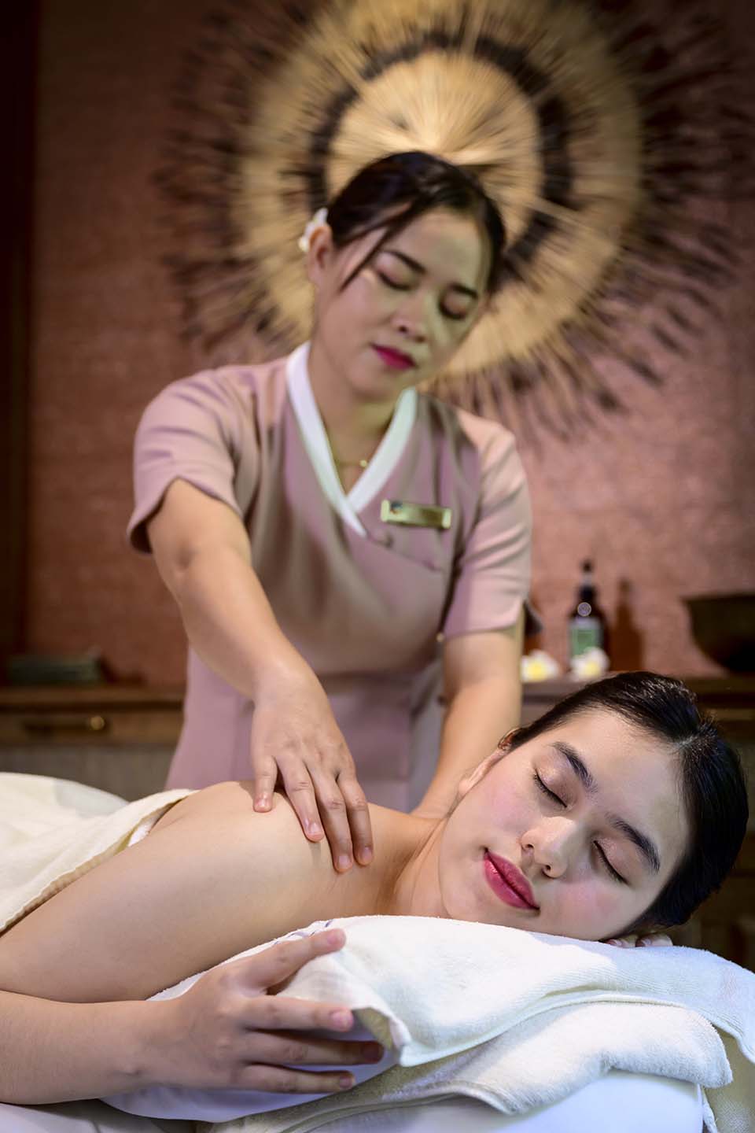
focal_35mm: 55
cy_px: 566
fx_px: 1730
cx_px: 378
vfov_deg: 36.2
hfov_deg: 24.6
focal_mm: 55
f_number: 3.2
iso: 800
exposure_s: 1/200
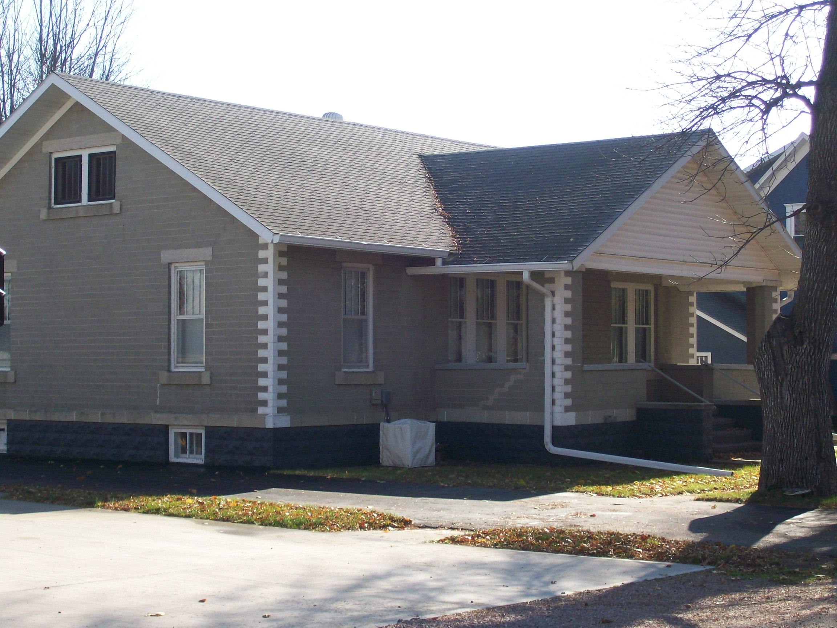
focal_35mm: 70
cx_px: 418
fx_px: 1693
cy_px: 314
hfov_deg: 27.8
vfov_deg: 21.0
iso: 80
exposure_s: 1/428
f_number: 3.8
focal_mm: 11.6
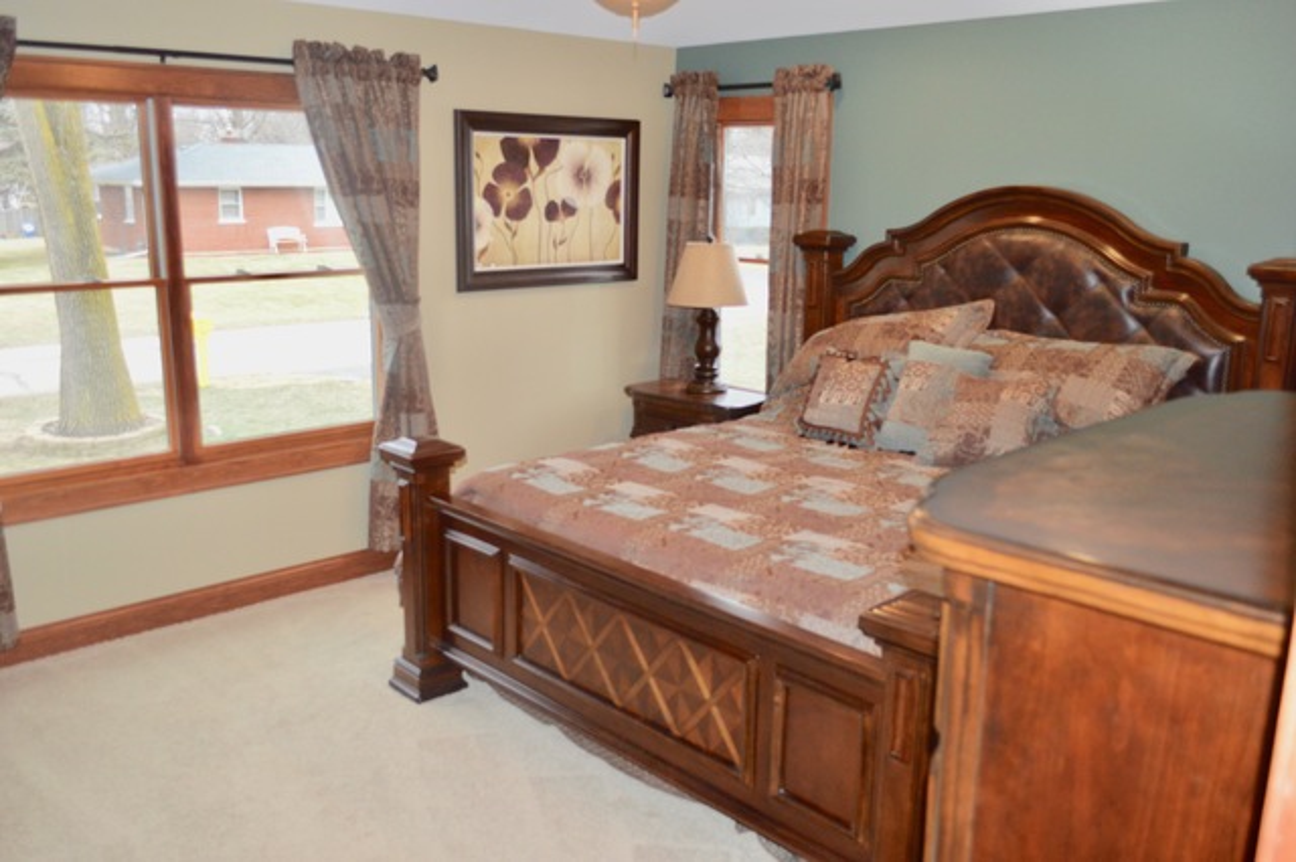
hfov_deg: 62.0
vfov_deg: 43.6
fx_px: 1079
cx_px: 648
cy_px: 431
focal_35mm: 30
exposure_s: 1/60
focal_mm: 20
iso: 800
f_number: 3.8
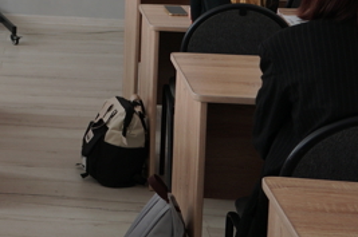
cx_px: -102
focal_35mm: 93
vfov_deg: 14.2
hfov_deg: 20.2
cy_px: -52
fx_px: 923
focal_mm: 22
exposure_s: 1/60
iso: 125
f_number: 4
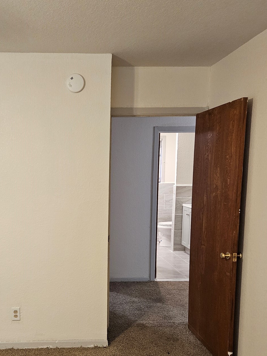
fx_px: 380
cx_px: 69
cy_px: 226
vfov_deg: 49.6
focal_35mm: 37
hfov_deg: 37.8
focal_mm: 5.4
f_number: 1.8
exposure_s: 1/120
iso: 640
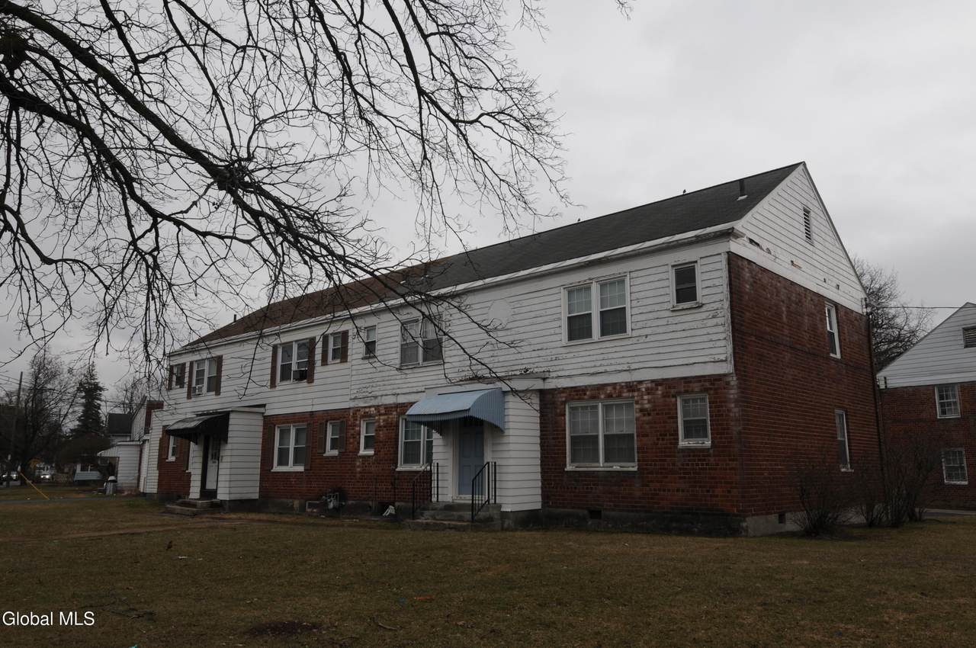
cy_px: 324
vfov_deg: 47.8
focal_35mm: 27
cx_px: 488
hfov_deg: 67.4
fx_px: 731
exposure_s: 1/320
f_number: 9
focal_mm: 18
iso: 200
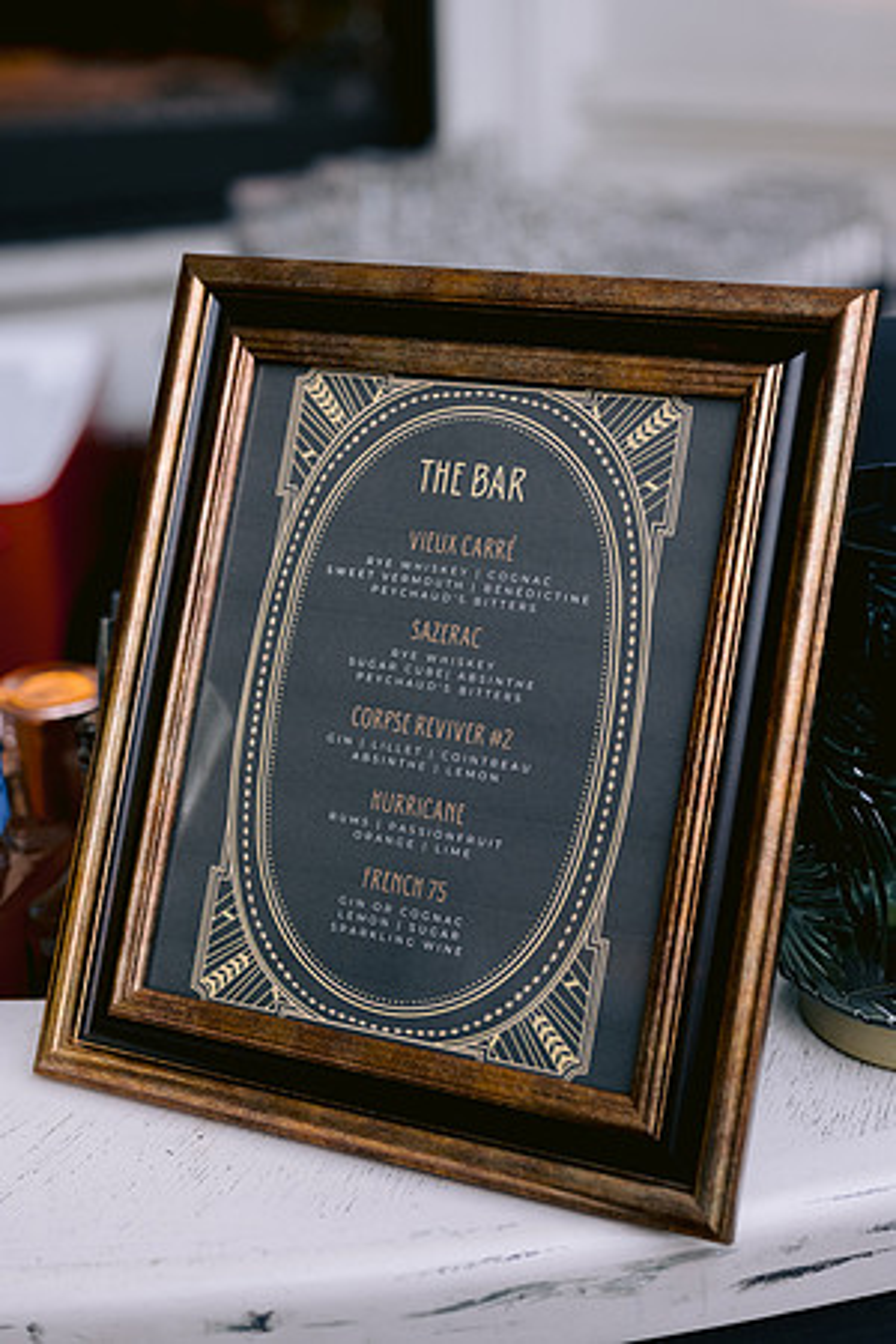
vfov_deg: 39.6
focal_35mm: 50
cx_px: 448
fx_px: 1867
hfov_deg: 27.0
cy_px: 672
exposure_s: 1/100
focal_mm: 50
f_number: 3.2
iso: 800
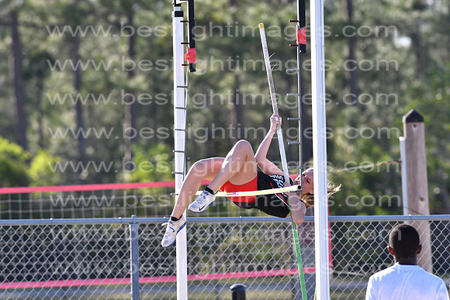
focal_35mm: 450
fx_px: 5626
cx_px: 225
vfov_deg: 3.1
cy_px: 150
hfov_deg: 4.6
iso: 400
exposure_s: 1/1000
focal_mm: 300
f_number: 5.6
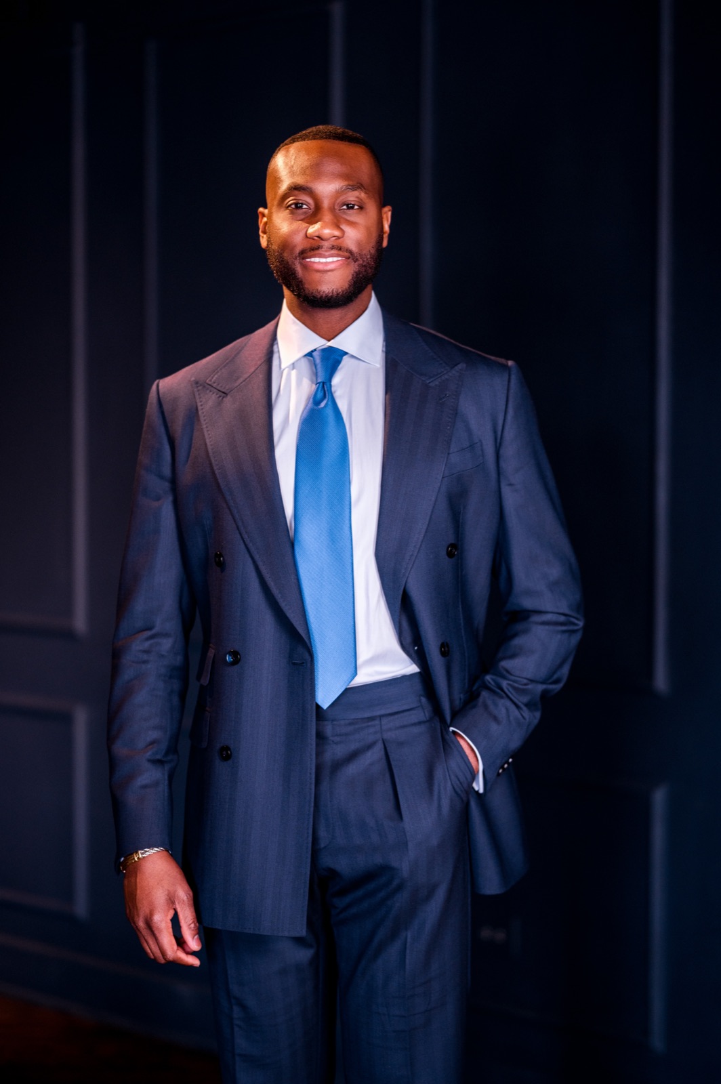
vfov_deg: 23.9
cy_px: 542
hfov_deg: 16.0
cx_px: 360
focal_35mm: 85
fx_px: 2558
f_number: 1.8
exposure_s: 1/250
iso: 640
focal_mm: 85
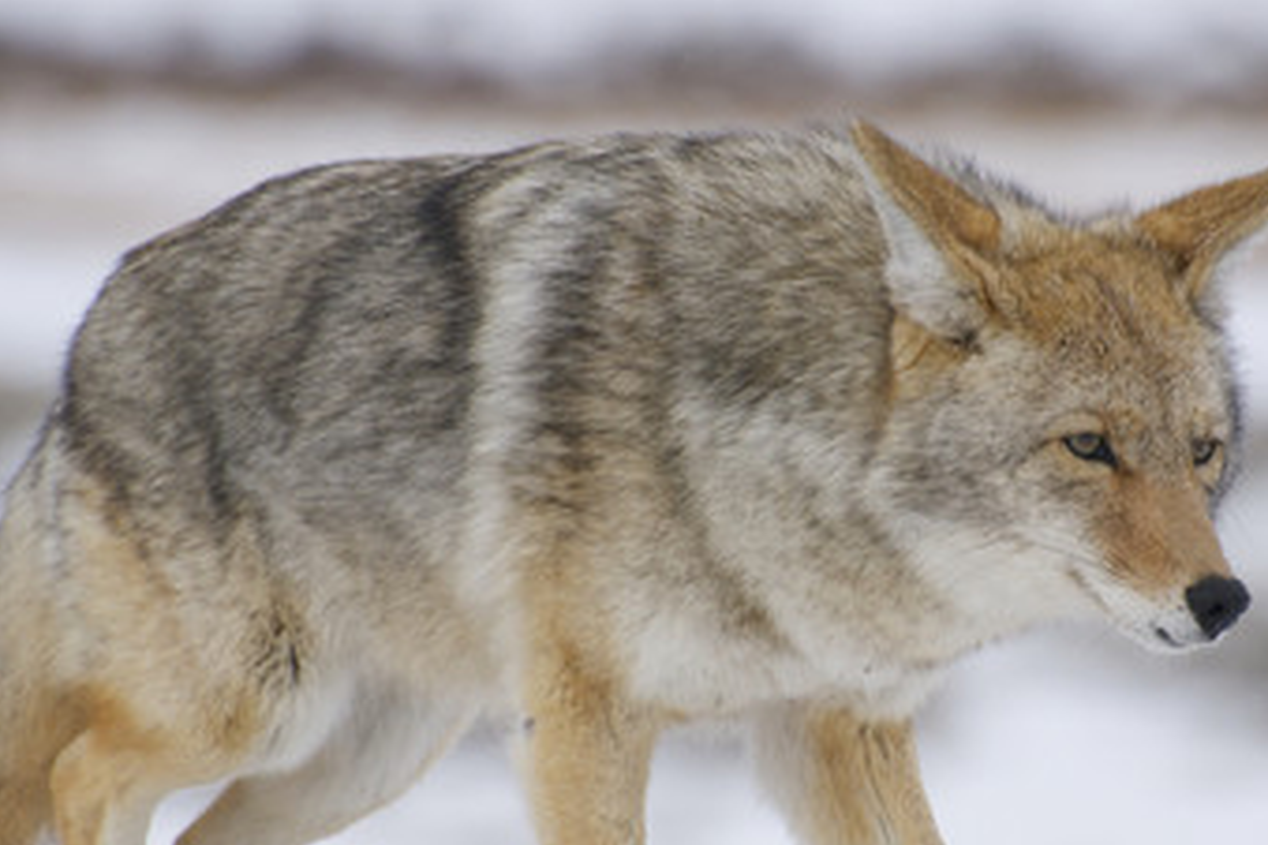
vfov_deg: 1.9
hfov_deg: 2.8
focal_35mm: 743
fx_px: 26168
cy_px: 518
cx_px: 879
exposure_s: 1/1000
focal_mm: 280
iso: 400
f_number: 5.6
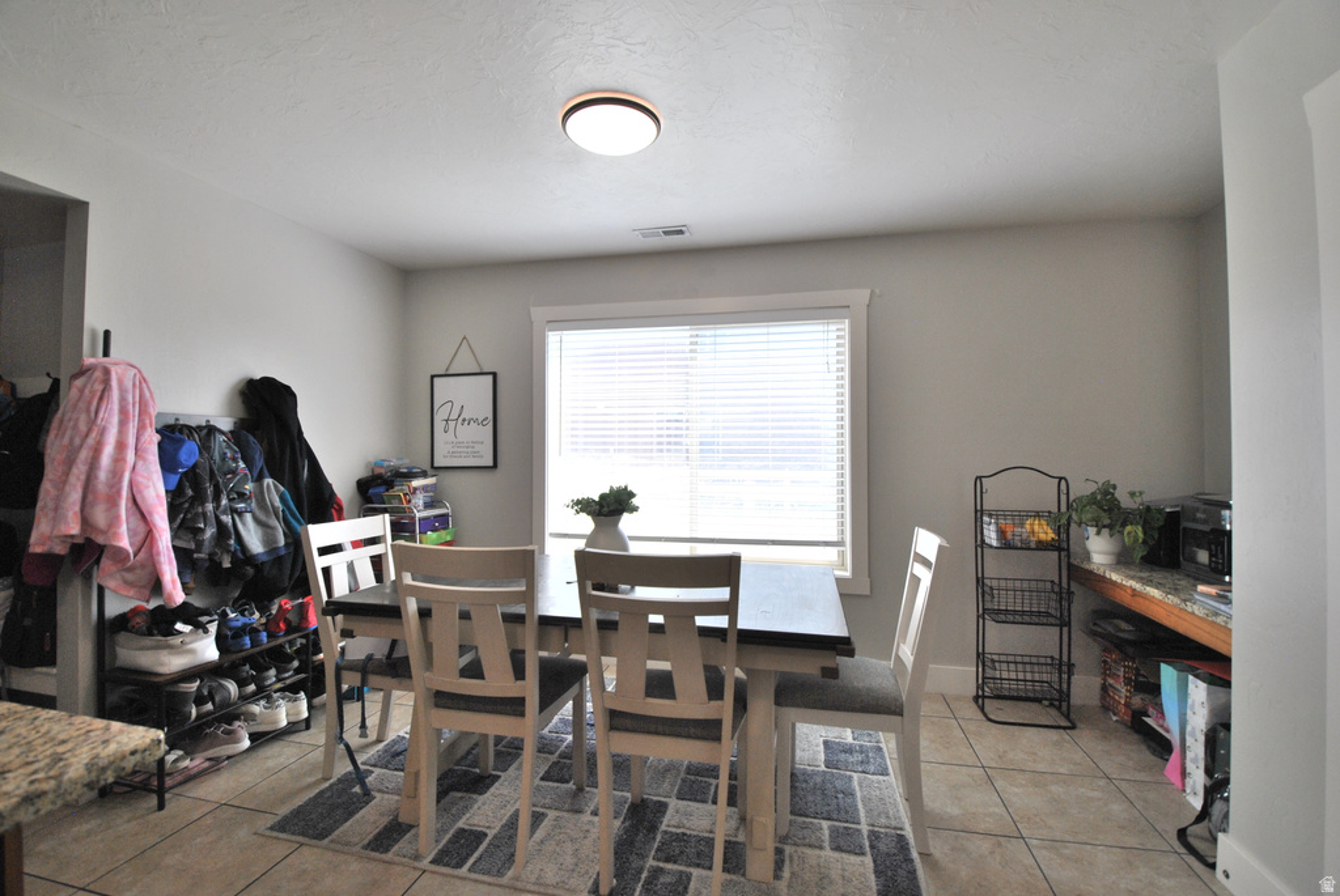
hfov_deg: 100.3
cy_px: 448
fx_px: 559
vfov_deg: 77.5
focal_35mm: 15
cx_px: 670
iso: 200
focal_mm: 10
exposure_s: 1/100
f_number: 5
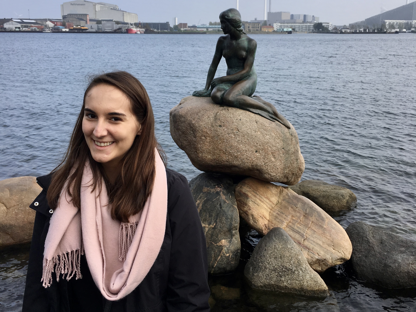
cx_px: 208
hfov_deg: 61.7
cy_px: 156
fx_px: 349
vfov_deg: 48.2
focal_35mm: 29
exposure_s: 1/478
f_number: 2.2
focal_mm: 4.15
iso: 25
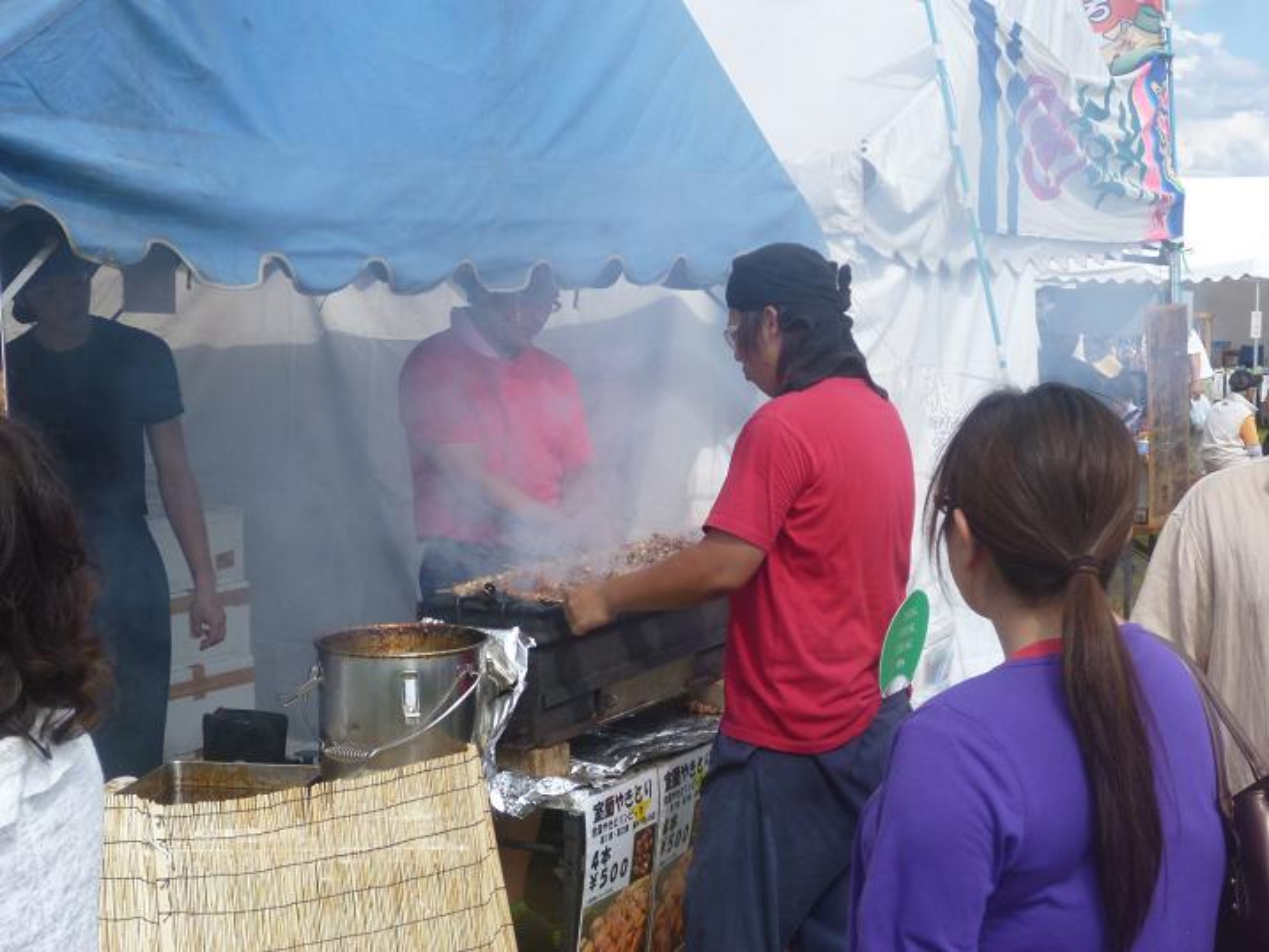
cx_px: 634
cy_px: 476
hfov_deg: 33.2
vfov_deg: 25.2
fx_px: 2127
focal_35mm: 58
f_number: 4.1
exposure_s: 1/400
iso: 80
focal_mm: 10.4
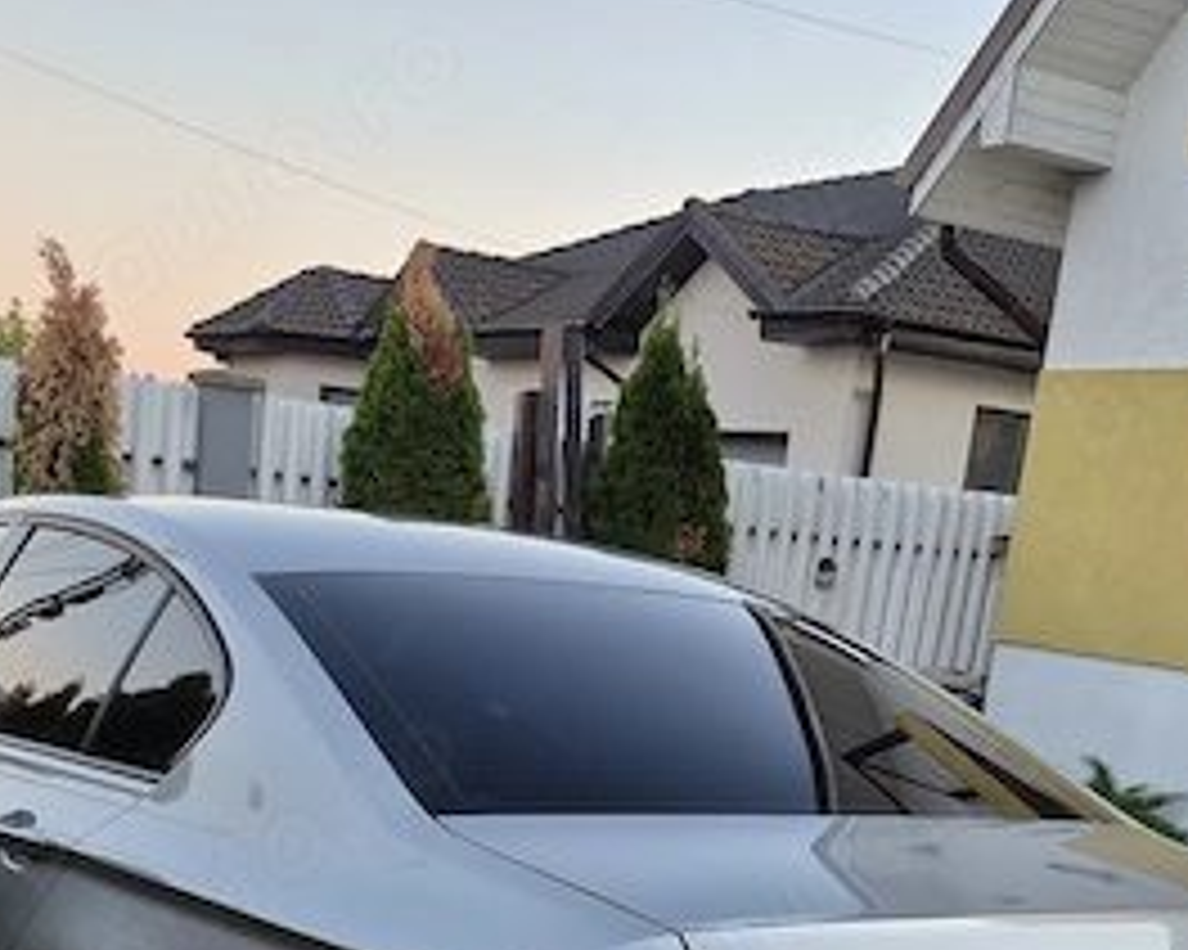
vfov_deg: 27.7
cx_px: 518
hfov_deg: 36.6
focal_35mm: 51
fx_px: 1793
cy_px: 986
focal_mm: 5.4
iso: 200
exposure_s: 1/180
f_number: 1.8
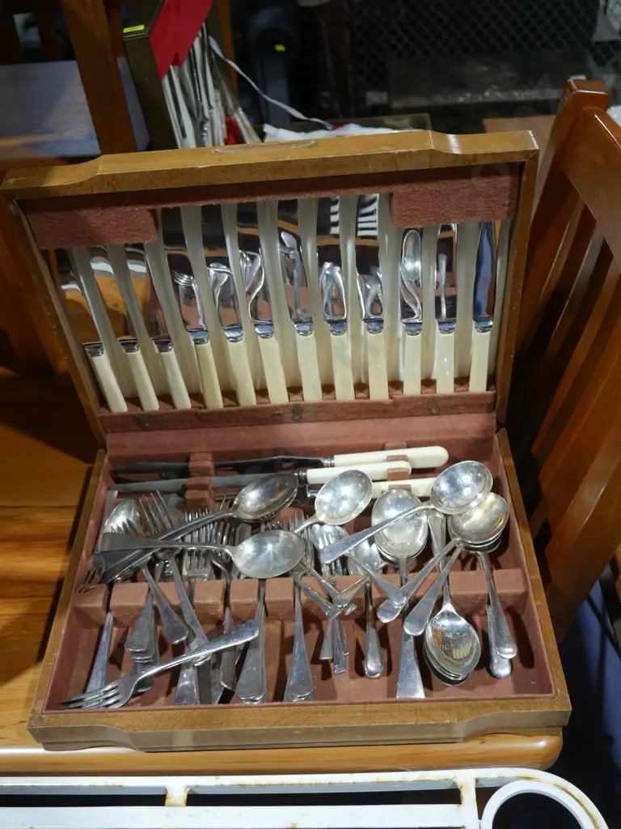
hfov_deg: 39.7
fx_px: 861
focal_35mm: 36
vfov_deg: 51.4
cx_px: 310
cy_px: 414
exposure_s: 1/60
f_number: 4
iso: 320
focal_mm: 18
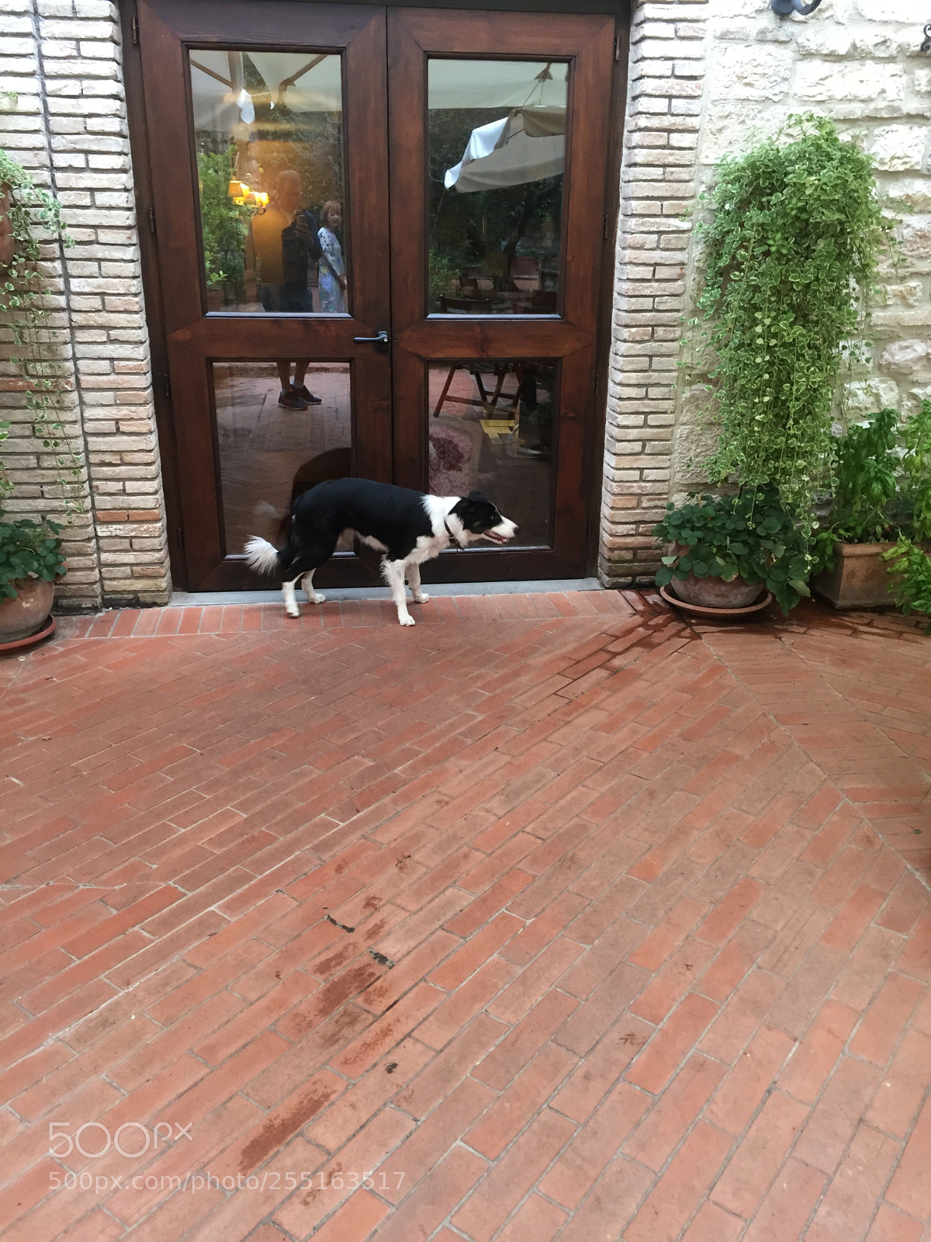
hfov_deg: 48.2
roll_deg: -1.2
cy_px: 621
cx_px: 466
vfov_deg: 61.7
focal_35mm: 29
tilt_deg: -19.9
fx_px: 1040
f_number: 2.2
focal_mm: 4.15
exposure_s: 1/33
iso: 64
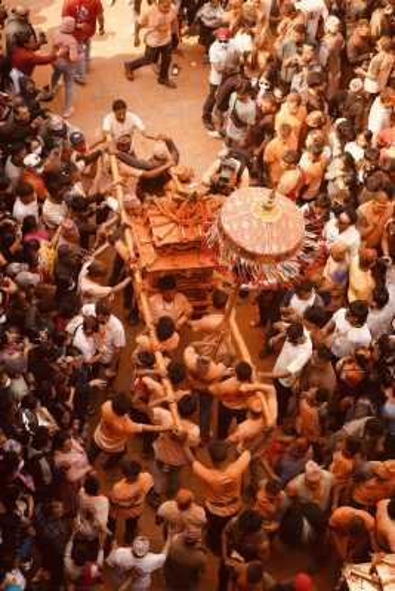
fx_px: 1398
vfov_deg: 23.9
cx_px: 198
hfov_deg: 16.1
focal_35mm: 85
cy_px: 296
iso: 320
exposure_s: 1/2000
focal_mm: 85
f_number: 1.8
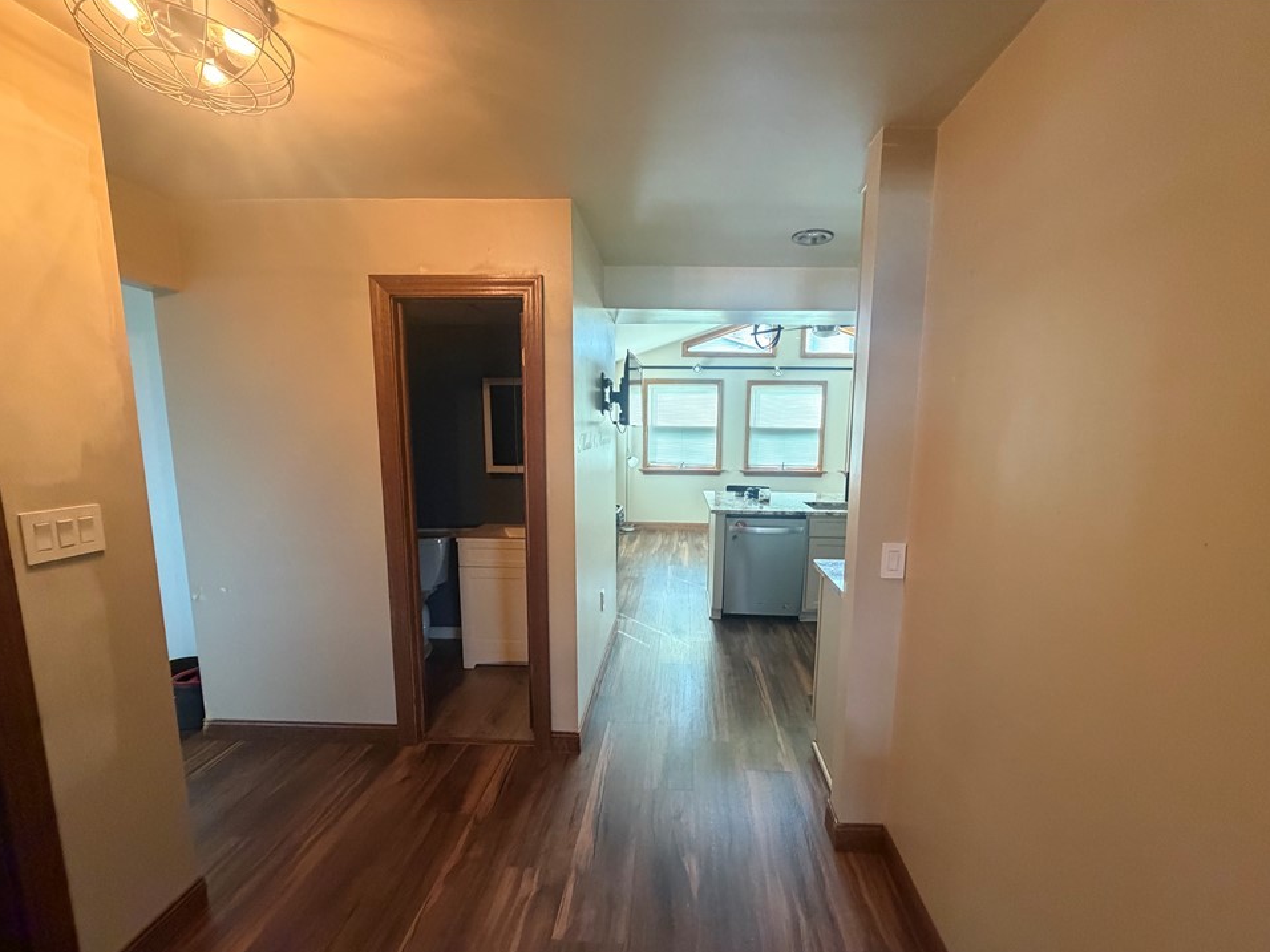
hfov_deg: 98.1
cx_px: 658
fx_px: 550
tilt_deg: -9.9
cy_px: 505
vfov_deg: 81.7
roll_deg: -0.2
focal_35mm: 15
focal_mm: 2.22
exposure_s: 1/60
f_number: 2.2
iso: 500
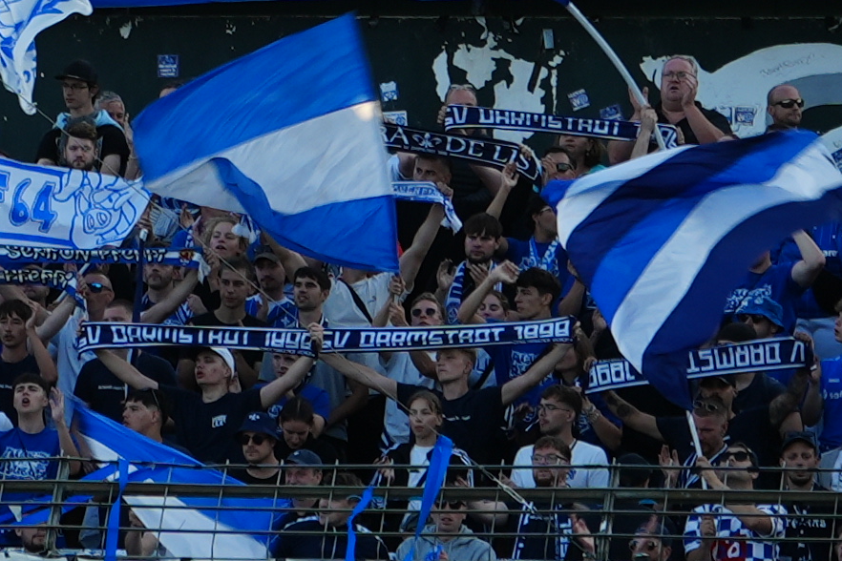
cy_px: 152
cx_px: -780
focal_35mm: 538
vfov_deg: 2.6
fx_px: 12582
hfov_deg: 3.8
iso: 160
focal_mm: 69
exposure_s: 1/125
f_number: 5
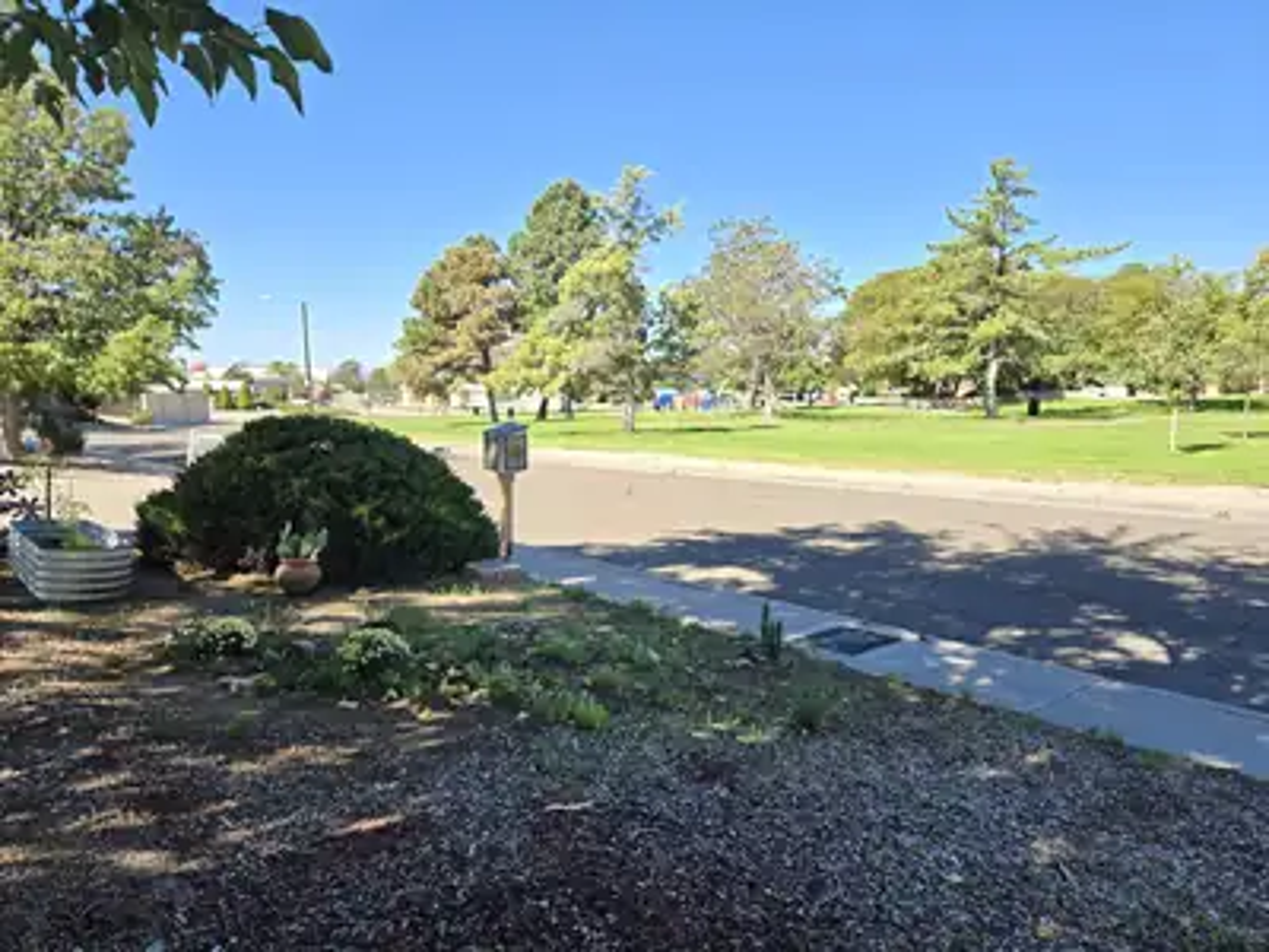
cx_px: 634
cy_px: 476
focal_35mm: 23
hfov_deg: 73.9
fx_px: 843
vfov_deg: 58.9
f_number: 1.8
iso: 25
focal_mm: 5.4
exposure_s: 1/818
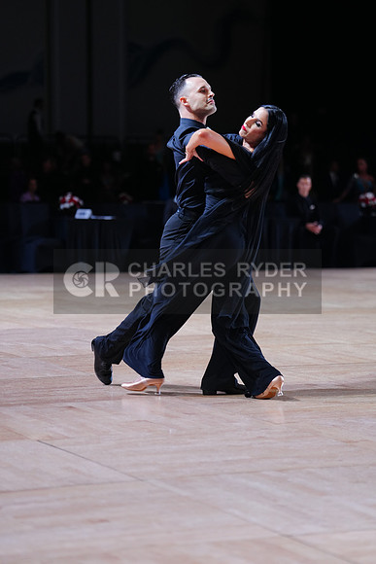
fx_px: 1753
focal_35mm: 112
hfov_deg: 12.2
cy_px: 282
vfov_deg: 18.3
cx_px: 188
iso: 800
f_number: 2.8
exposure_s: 1/500
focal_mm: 112
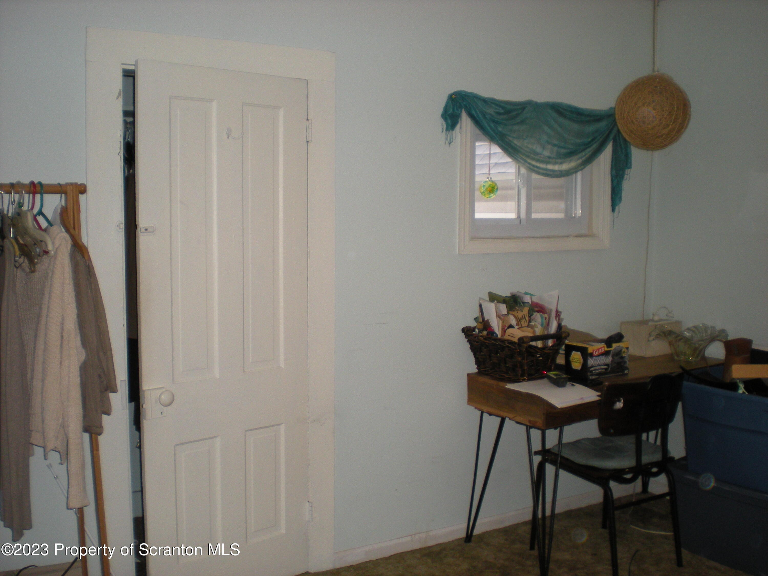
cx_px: 384
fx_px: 843
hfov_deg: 49.0
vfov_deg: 37.7
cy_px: 288
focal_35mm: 38
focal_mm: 6.3
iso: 154
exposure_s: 1/60
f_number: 3.1
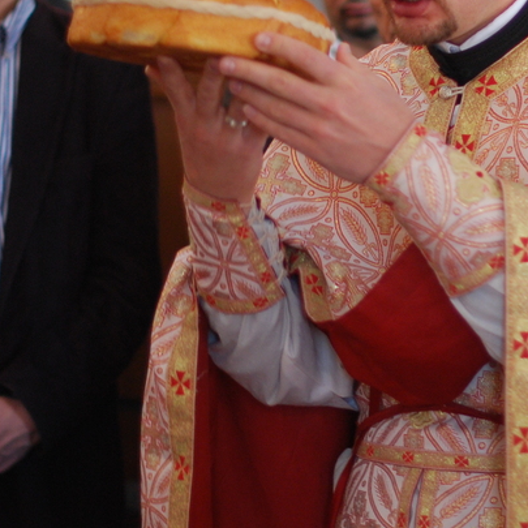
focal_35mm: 169
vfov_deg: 10.3
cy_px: 130
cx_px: 403
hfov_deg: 10.3
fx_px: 2916
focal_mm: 50
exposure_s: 1/100
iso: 400
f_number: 1.4
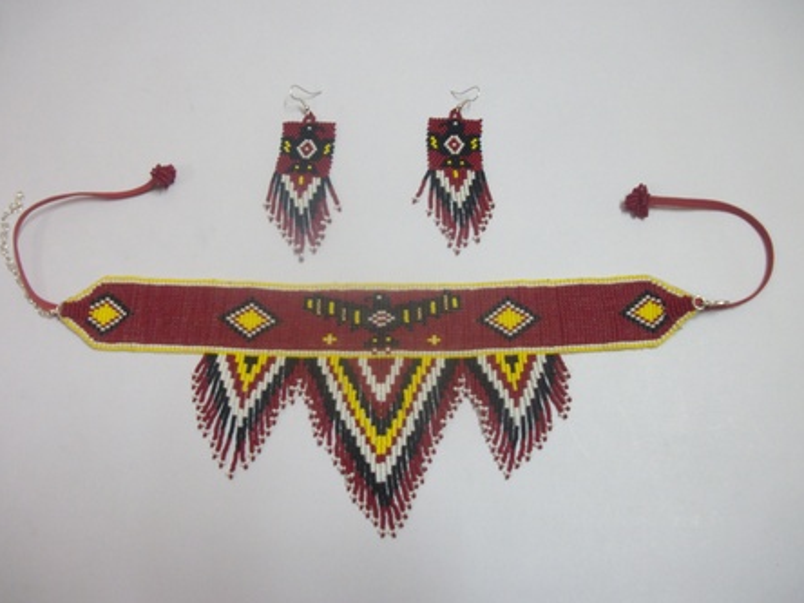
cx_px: 377
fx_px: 836
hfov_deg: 51.3
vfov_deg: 39.7
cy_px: 307
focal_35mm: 36
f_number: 2.9
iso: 153
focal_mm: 5.7
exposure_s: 1/8
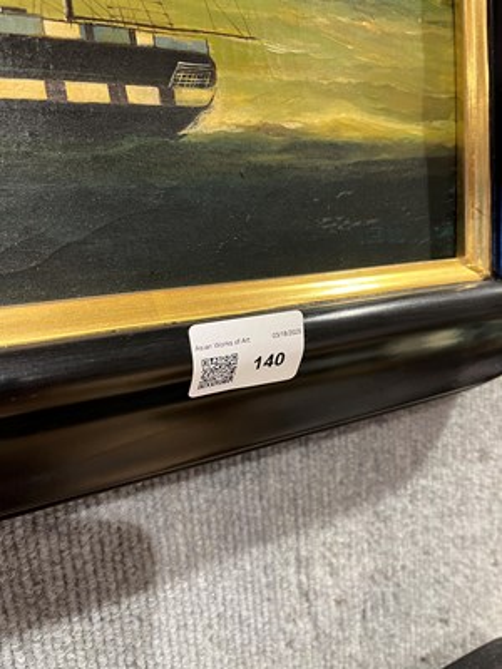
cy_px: 334
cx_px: 251
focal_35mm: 26
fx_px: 503
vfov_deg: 67.3
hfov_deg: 53.1
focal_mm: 5.1
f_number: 1.6
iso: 250
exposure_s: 1/60
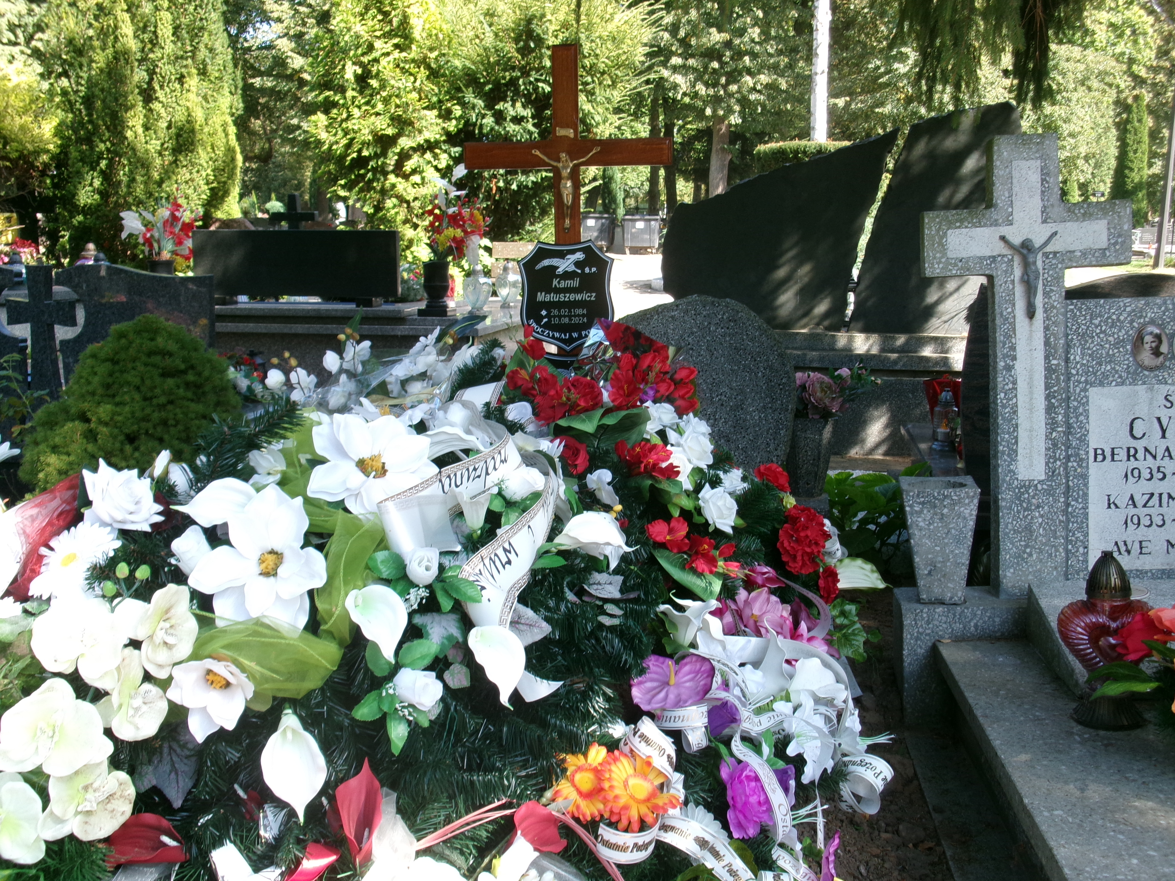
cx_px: 588
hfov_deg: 51.4
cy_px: 440
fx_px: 1222
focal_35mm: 36
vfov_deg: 39.7
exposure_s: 1/120
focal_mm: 6.4
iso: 100
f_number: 4.5
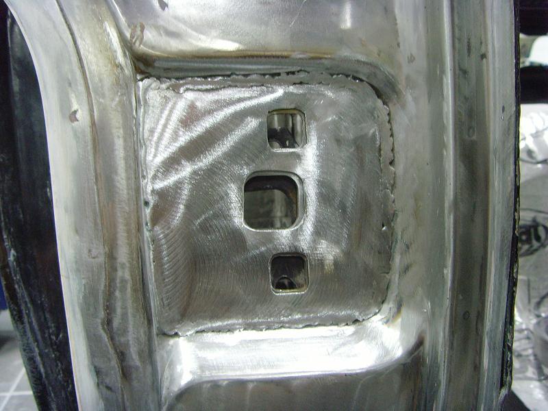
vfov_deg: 36.8
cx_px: 274
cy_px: 206
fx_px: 617
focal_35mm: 39
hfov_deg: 47.9
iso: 200
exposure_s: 1/15
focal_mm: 6.6
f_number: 3.5
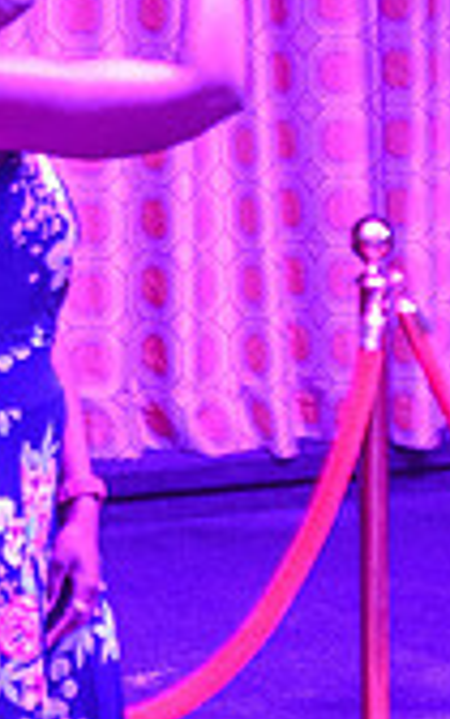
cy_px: 84
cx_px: -172
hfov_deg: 9.3
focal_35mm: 138
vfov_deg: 15.0
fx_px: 2708
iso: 3200
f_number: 3.5
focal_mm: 18
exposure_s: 1/20
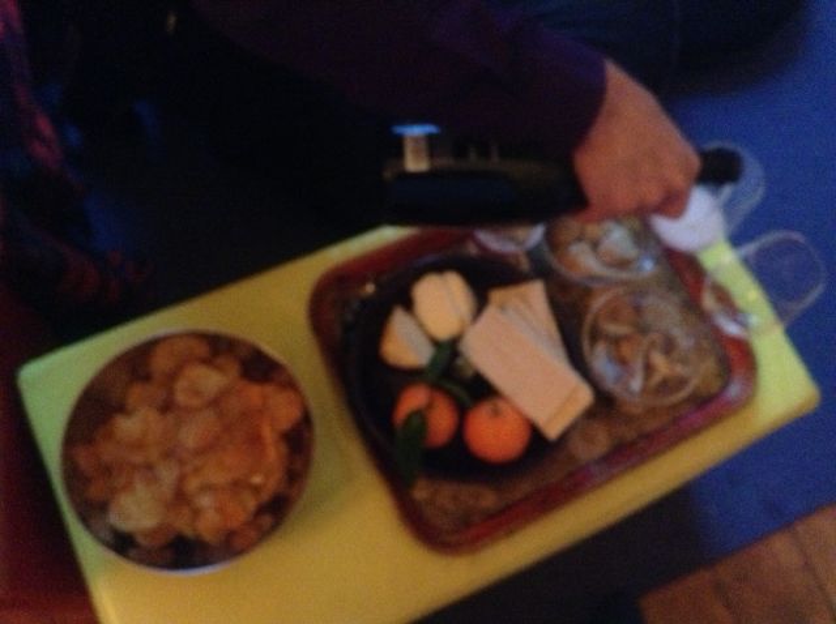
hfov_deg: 55.4
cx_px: 418
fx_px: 796
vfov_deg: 42.8
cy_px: 312
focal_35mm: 33
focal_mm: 3.3
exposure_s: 1/15
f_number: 2.4
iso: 640
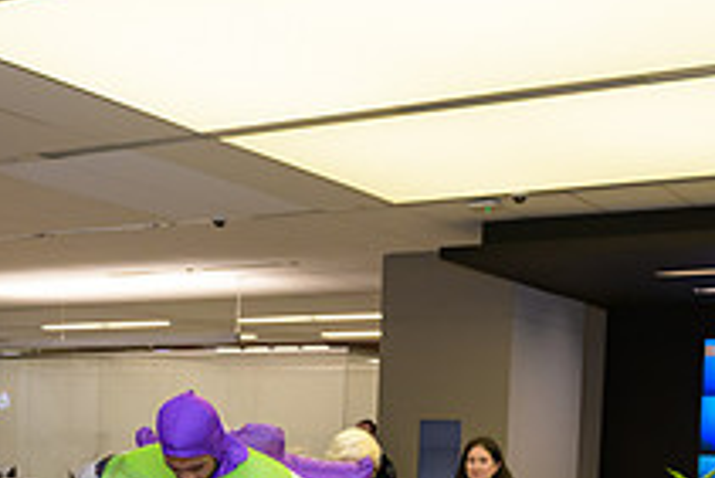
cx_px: 183
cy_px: 537
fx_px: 1312
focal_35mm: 66
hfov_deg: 30.0
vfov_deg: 19.7
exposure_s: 1/125
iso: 800
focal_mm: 24
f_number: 3.2
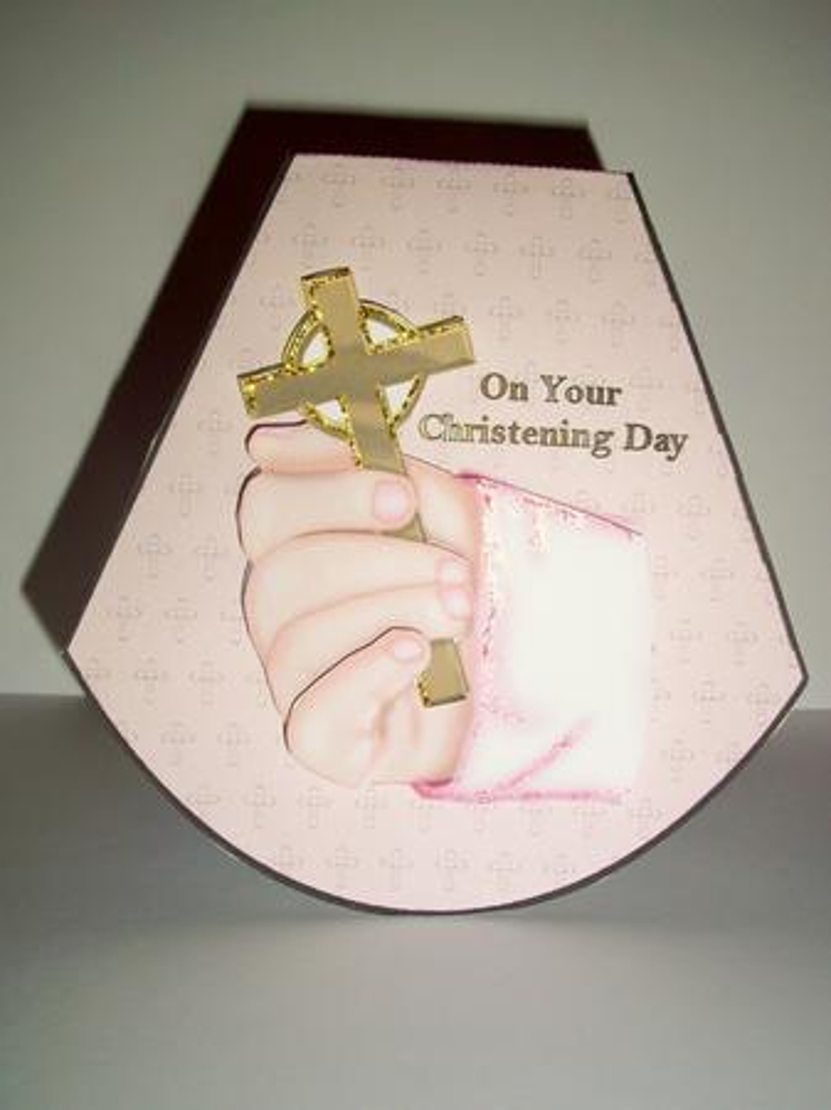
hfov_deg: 44.1
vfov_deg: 56.8
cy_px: 555
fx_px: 1025
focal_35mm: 32
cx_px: 416
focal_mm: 5.7
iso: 80
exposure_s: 1/40
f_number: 2.9
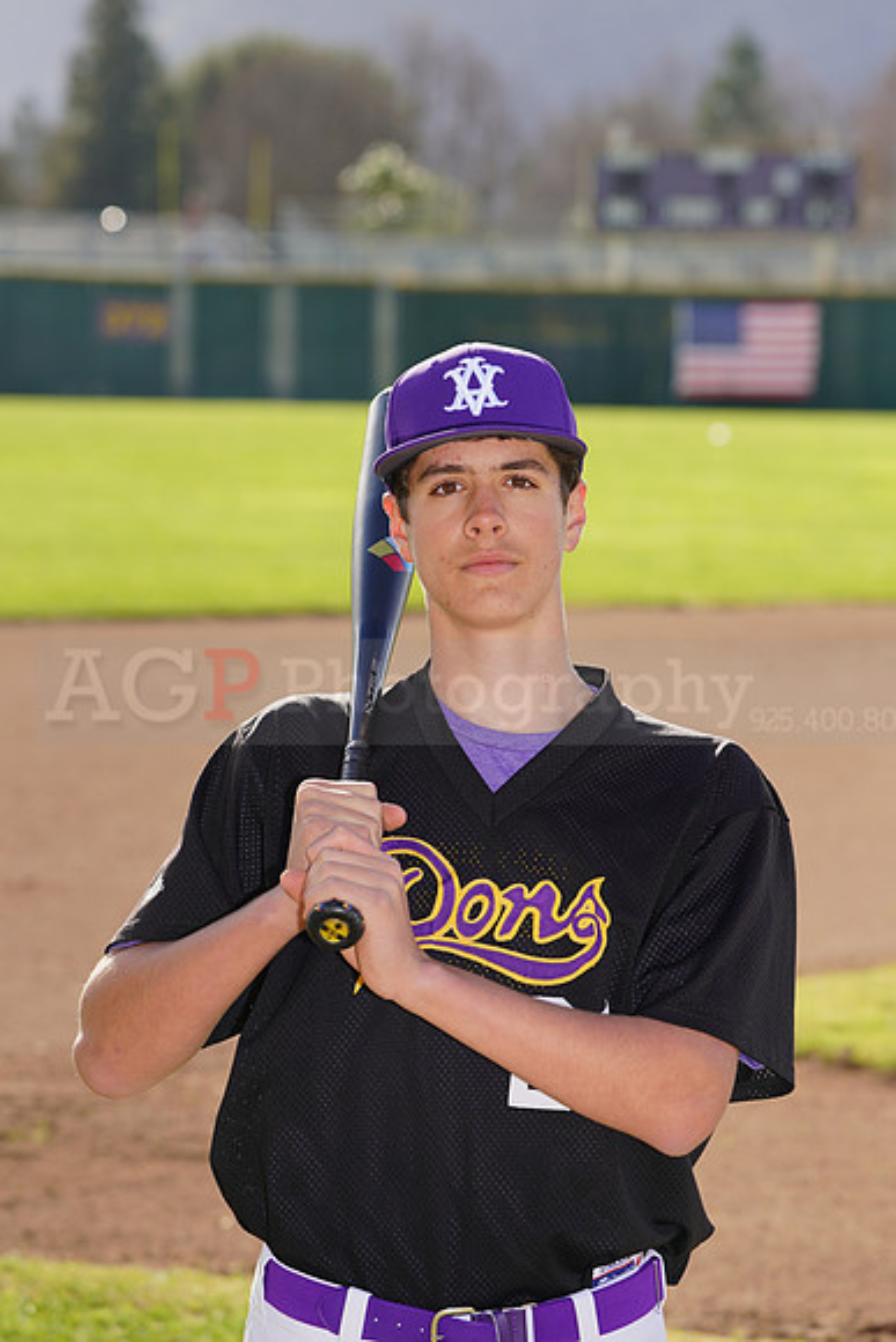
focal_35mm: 175
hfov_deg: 7.9
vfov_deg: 11.7
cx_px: 448
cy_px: 671
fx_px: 6529
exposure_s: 1/200
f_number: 8
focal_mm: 175
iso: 100
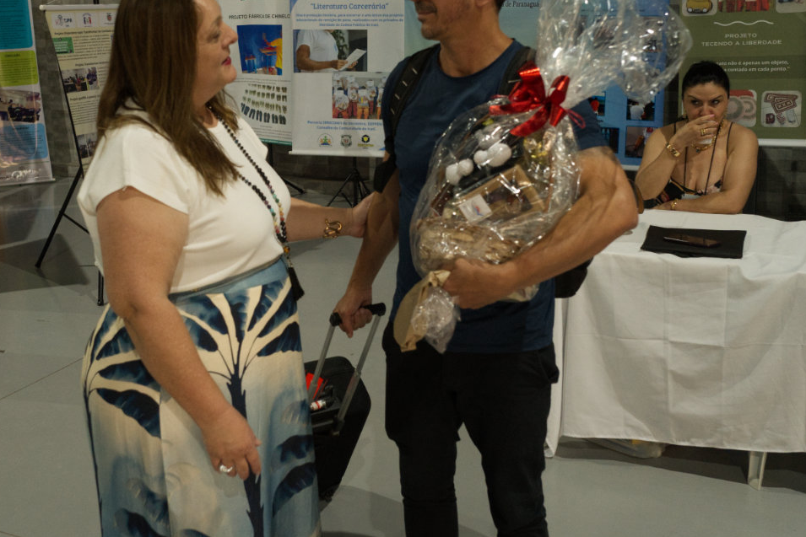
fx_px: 985
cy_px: 202
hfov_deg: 44.3
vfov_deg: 30.4
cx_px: 325
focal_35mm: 44
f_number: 5.6
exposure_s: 1/80
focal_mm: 35
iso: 6400
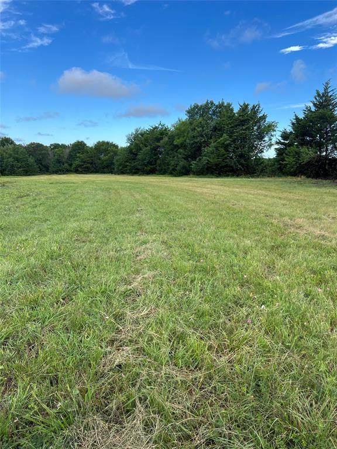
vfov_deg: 67.3
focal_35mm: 26
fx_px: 337
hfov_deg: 53.1
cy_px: 224
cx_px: 168
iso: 50
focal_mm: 5.7
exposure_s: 1/1901
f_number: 1.5
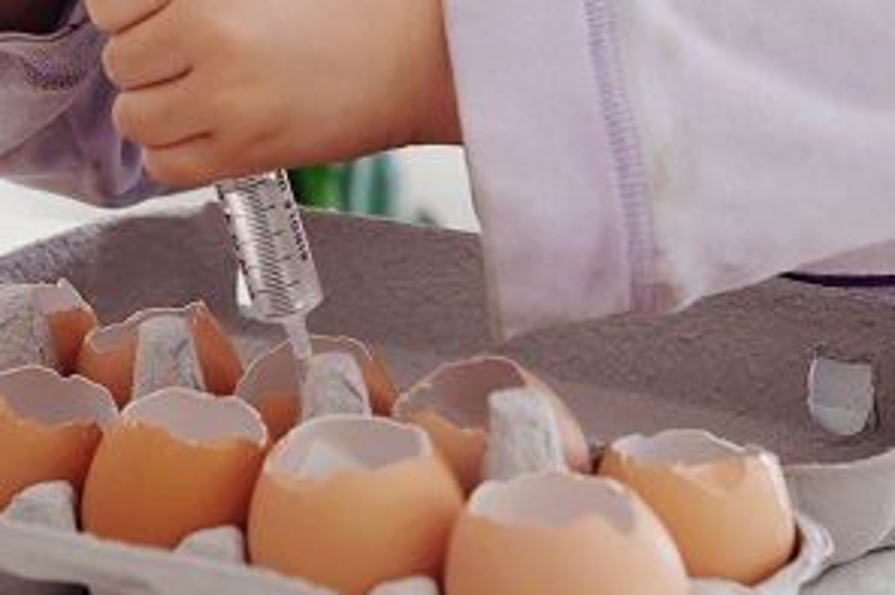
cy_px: -27
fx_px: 2186
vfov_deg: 15.2
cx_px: 423
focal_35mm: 88
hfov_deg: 23.1
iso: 800
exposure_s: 1/120
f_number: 3.6
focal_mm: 23
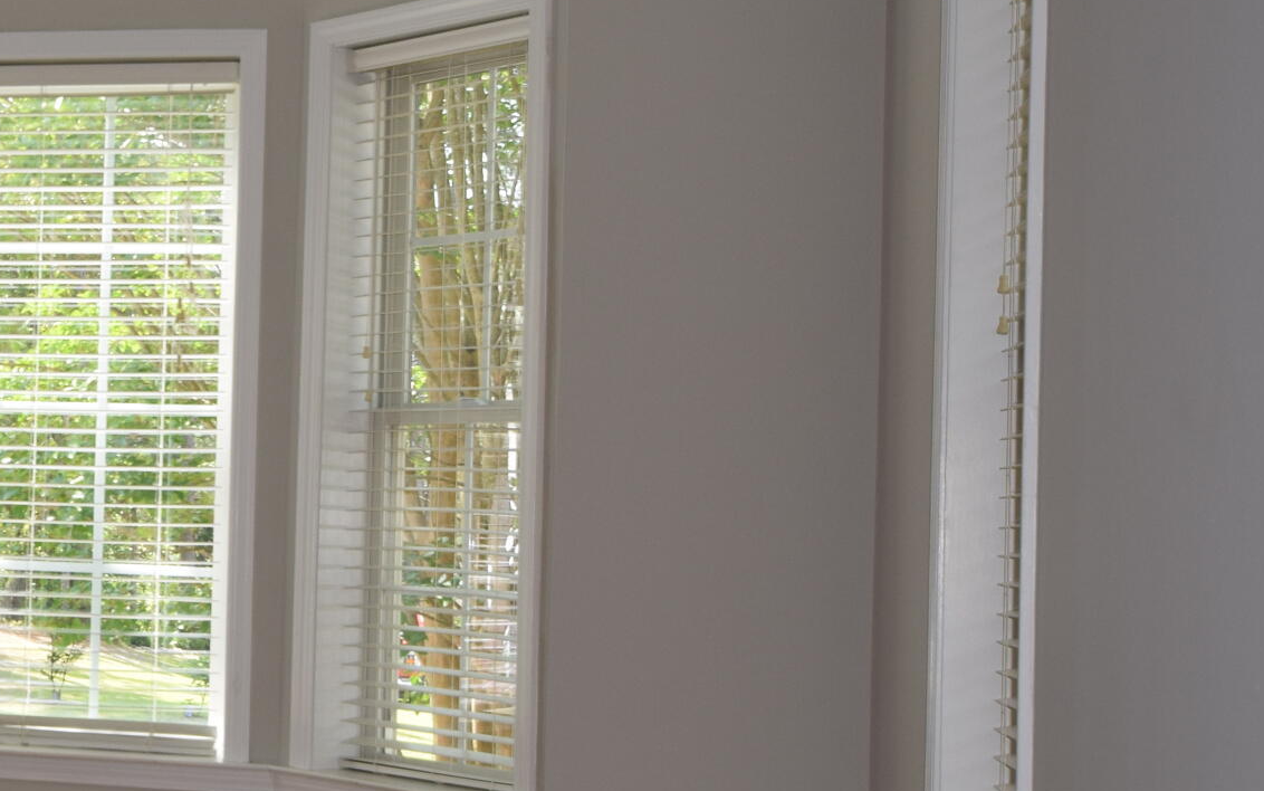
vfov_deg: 16.1
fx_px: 2791
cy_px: 412
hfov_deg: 23.1
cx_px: -308
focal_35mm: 81
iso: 250
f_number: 5.6
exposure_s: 1/125
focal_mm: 20
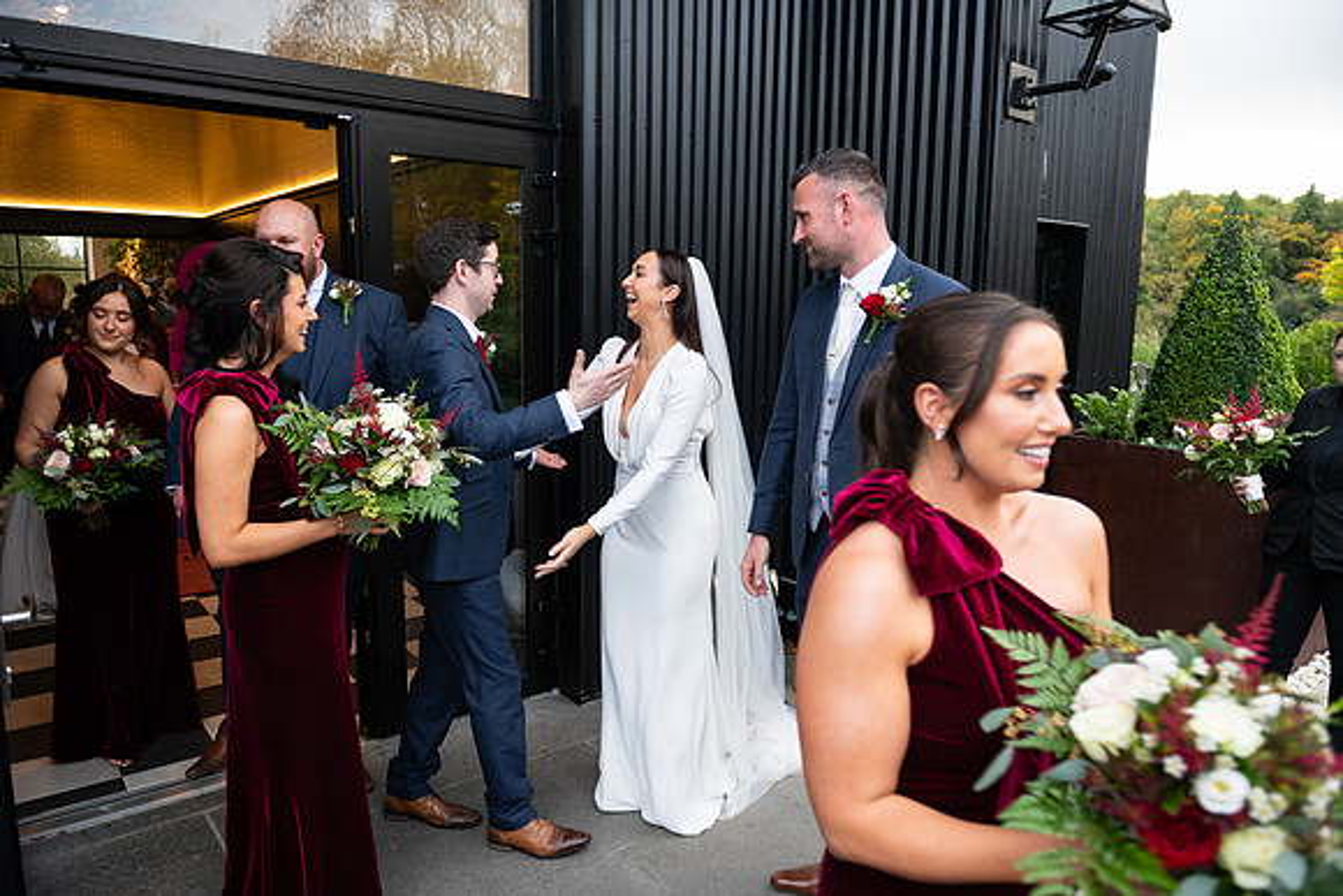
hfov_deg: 73.7
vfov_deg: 53.2
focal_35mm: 24
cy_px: 448
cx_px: 672
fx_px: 896
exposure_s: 1/160
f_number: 3.5
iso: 320
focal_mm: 24
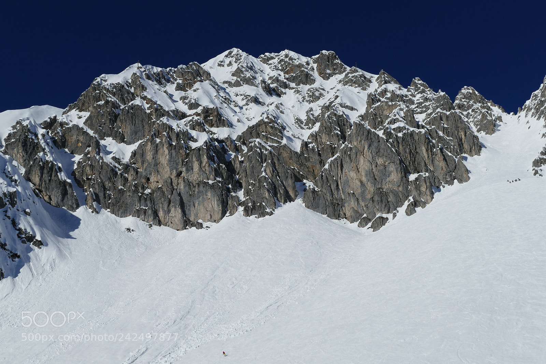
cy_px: 182
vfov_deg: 23.8
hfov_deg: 35.1
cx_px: 273
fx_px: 864
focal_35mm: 57
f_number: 8
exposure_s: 1/1600
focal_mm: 20.62
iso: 125
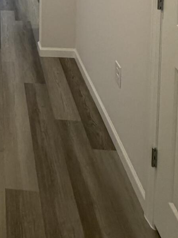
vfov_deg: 30.1
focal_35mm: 47
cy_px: -87
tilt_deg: -1.6
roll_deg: -0.2
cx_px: -36
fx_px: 322
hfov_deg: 27.2
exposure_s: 1/120
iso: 320
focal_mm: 2.22
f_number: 2.2
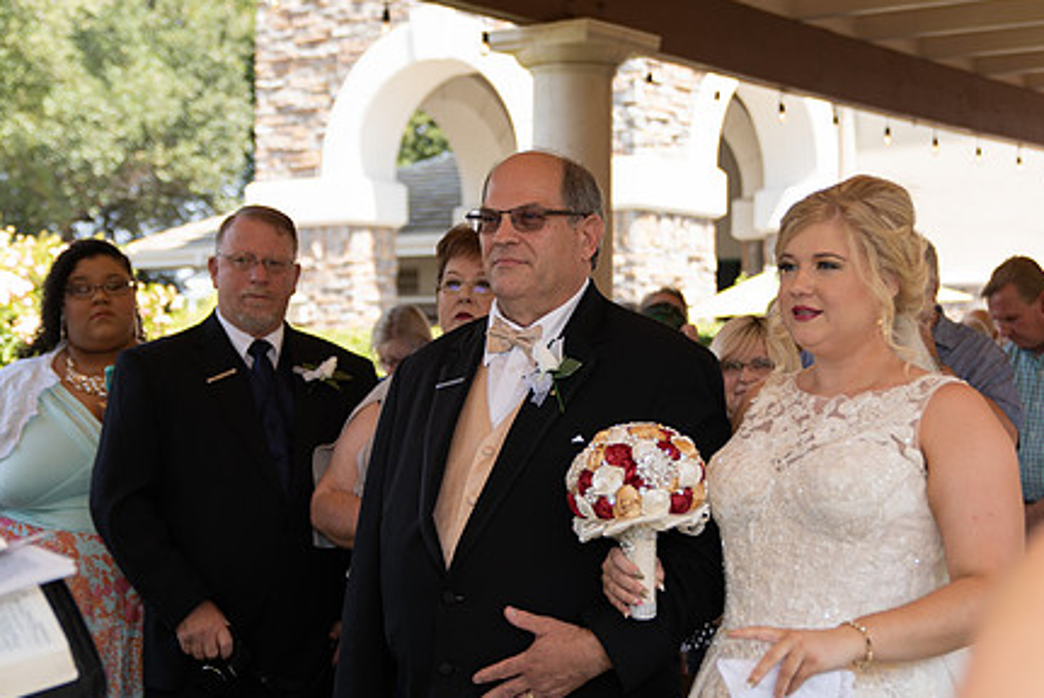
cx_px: 579
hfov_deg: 30.0
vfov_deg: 20.3
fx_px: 1944
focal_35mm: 67
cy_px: 447
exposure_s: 1/250
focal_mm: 38
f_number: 2.8
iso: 100
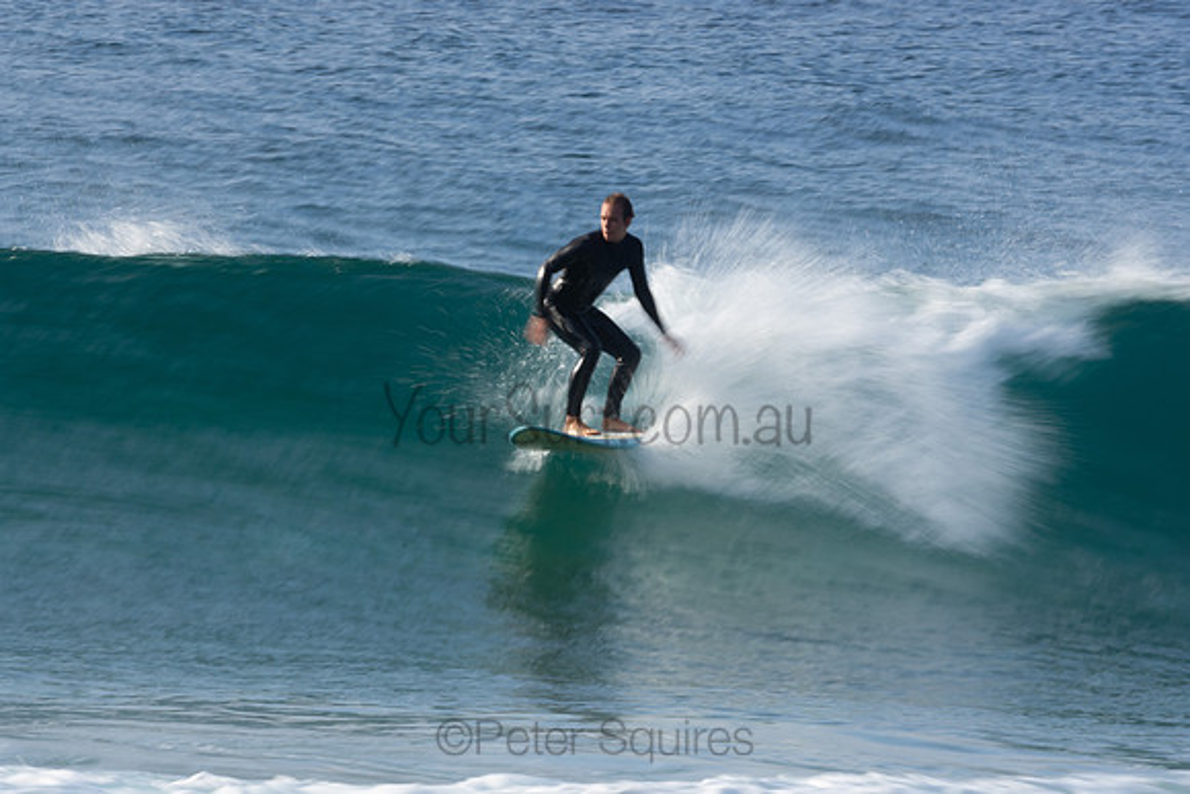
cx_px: 595
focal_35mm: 750
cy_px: 397
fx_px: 24796
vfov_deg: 1.8
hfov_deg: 2.7
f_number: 25
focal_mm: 500
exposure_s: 1/20
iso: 125
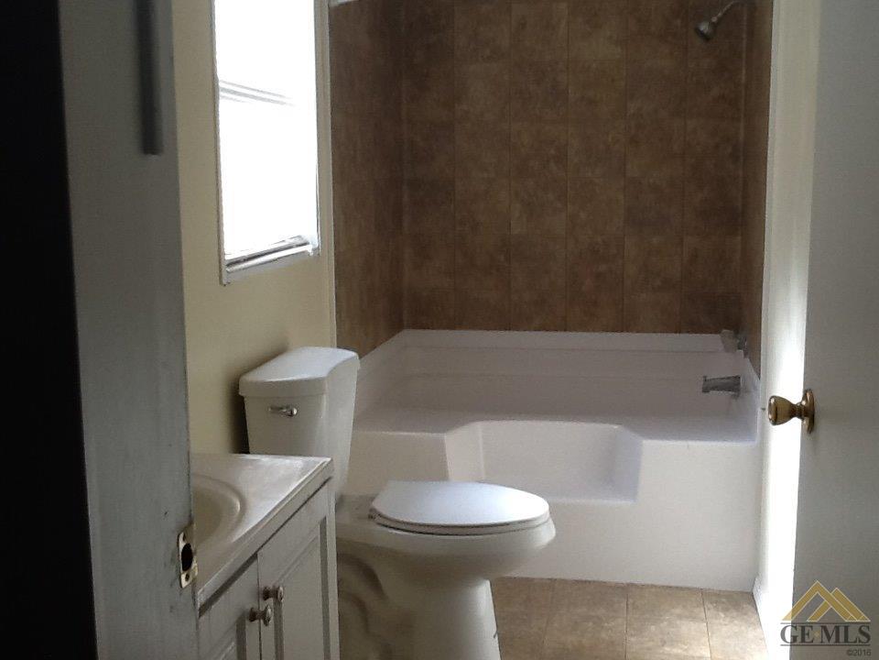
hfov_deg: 42.9
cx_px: 440
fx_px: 1117
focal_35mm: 44
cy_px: 330
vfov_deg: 32.9
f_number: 2.4
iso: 50
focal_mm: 2.03
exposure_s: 1/120
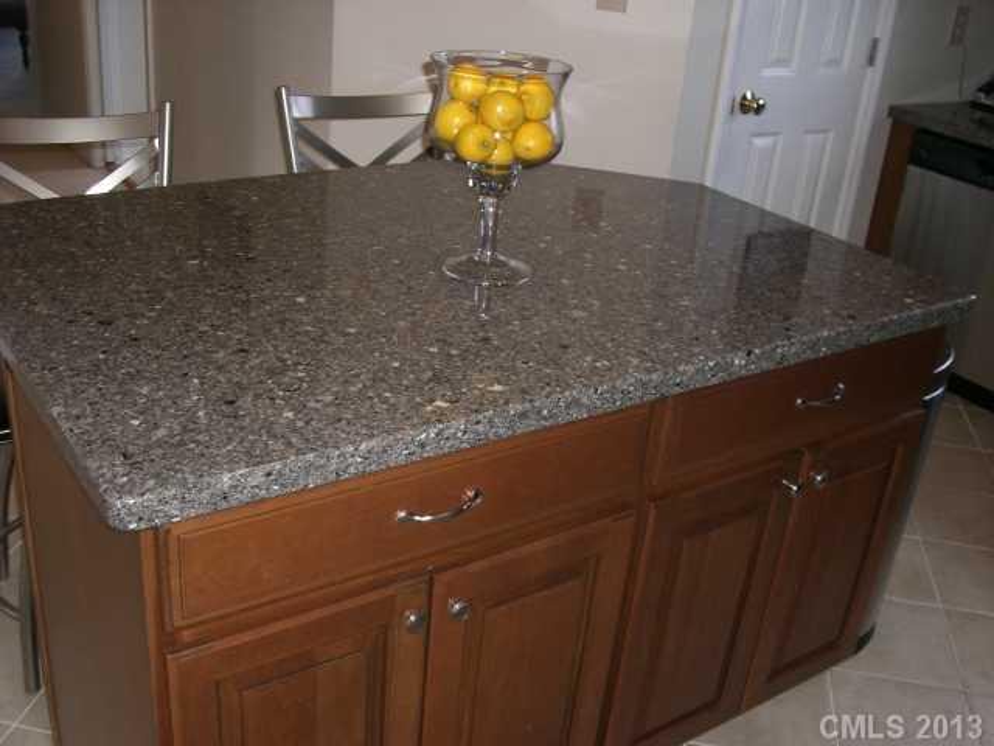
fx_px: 1091
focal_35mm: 38
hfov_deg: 49.0
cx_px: 497
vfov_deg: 37.7
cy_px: 373
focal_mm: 6.2
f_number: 2.7
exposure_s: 1/60
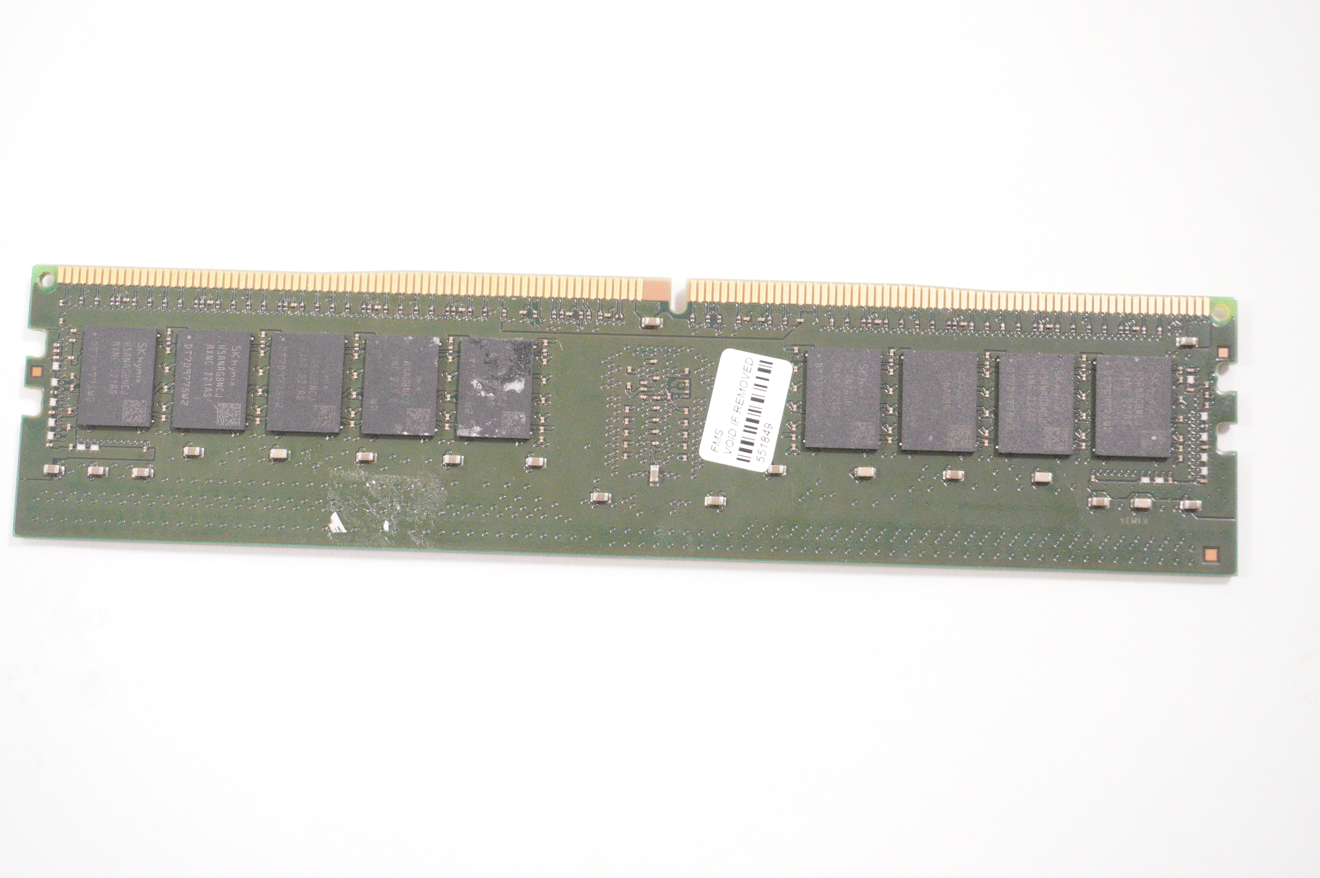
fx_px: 1978
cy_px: 439
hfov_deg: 36.9
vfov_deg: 25.0
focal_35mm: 54
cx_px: 660
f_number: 5.6
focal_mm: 36
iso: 6400
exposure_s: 1/320
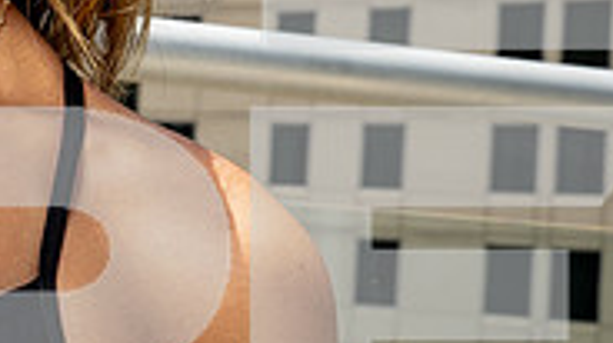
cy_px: -36
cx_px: -281
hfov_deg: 10.3
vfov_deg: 5.9
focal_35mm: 203
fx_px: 3296
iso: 100
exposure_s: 1/250
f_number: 11
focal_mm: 44
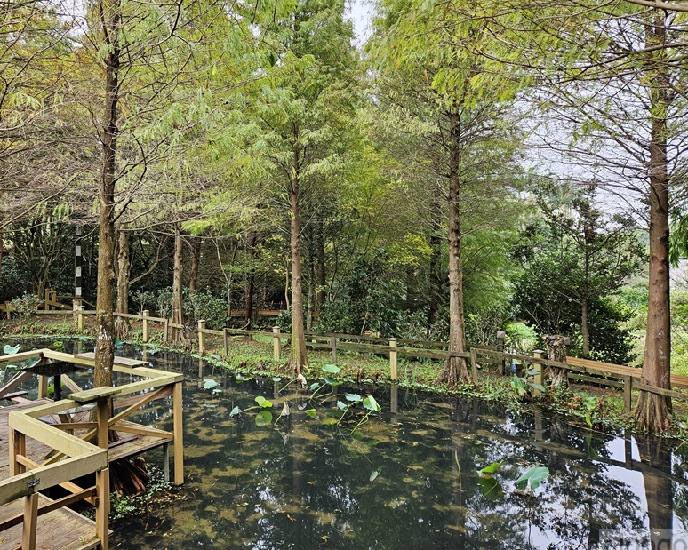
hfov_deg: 59.5
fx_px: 590
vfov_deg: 49.8
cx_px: 248
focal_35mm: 29
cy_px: 232
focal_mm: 5.4
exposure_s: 1/180
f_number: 1.8
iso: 100
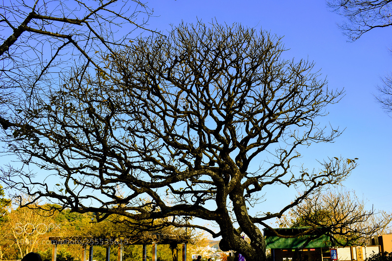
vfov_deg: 35.5
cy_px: 130
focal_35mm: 38
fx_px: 408
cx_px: 196
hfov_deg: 51.3
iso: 200
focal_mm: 25
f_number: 9
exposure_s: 1/320
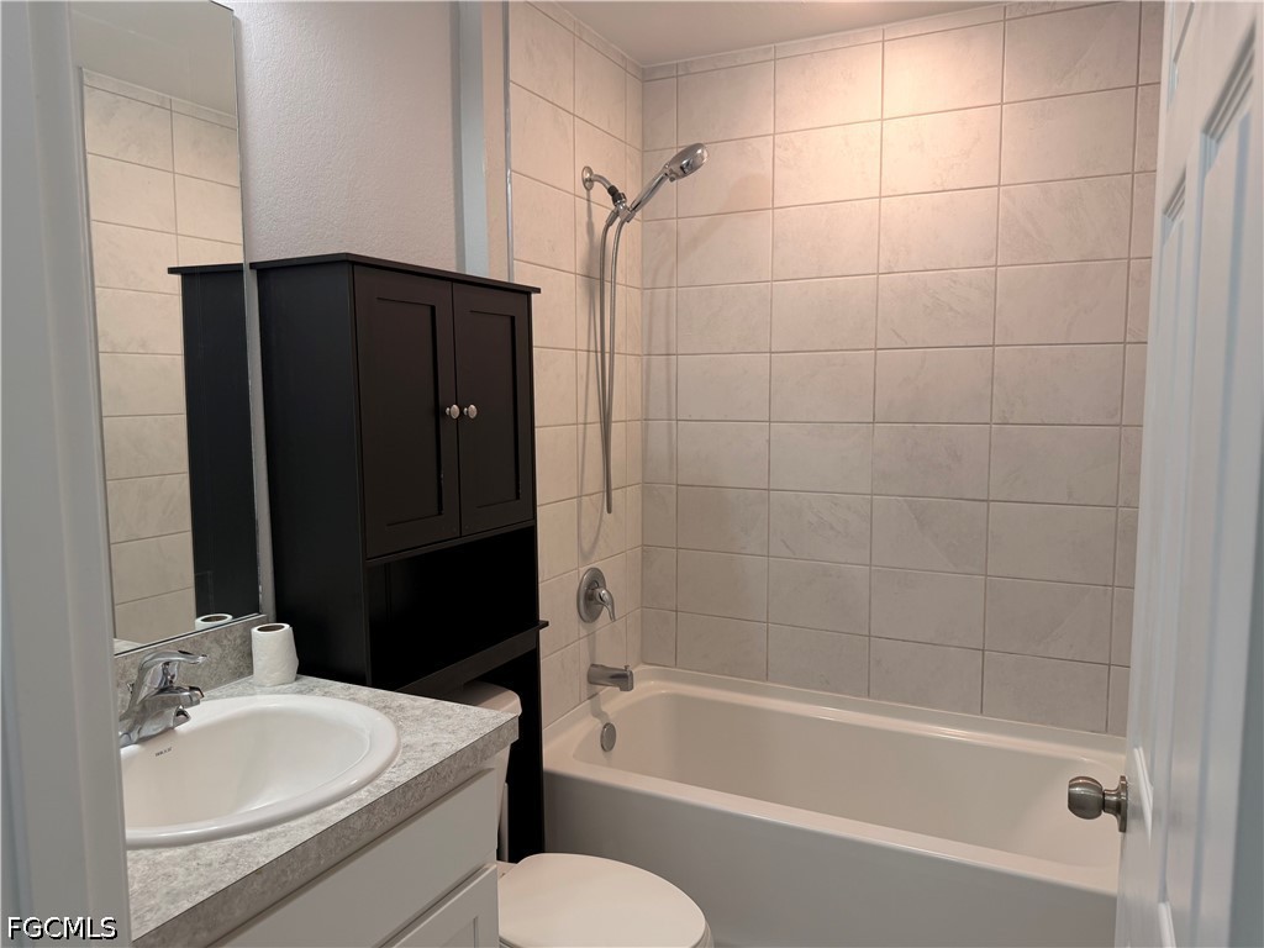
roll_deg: +0.1
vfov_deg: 56.8
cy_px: 474
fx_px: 876
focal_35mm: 24
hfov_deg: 71.6
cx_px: 632
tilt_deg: -5.3
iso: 100
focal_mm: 6.76
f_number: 1.78
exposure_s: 1/120
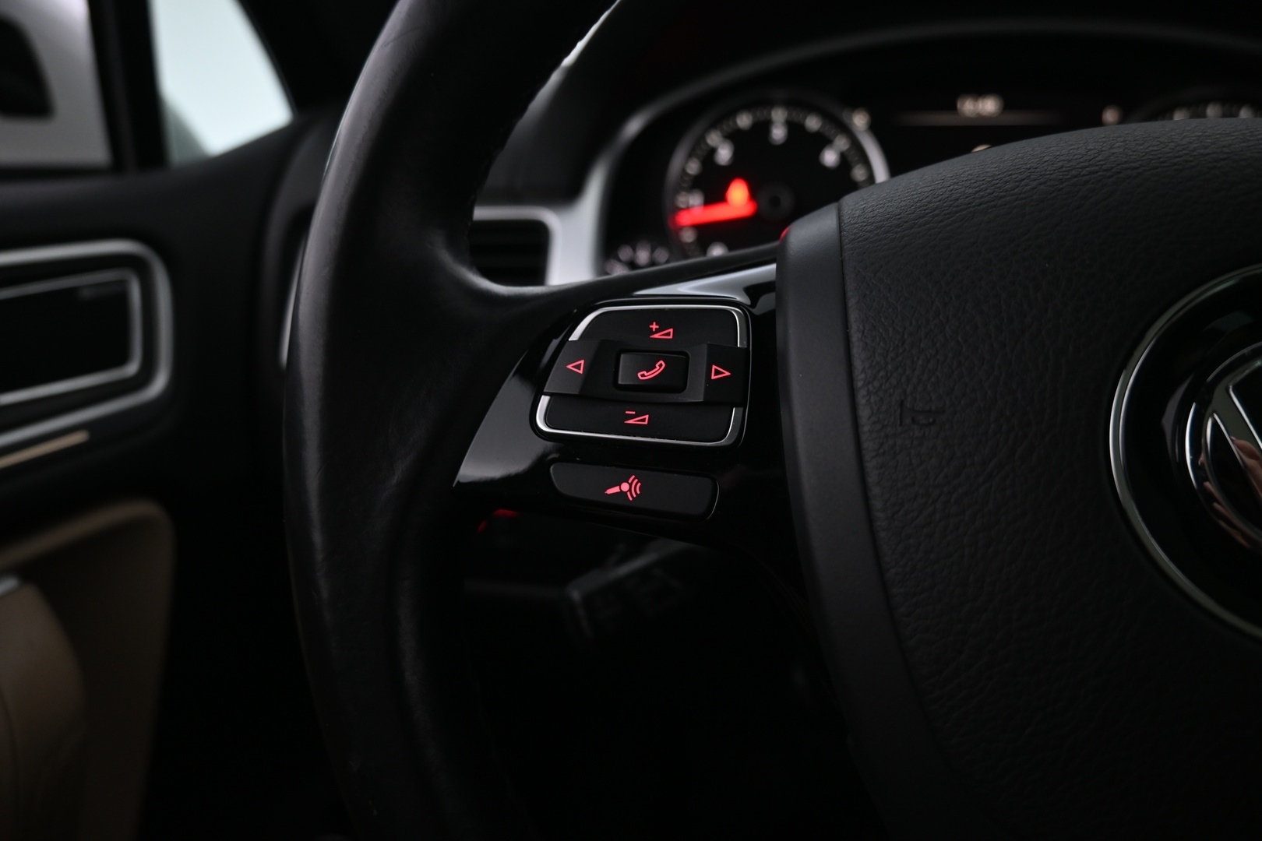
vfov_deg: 53.1
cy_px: 420
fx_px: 841
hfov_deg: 73.7
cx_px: 631
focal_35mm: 24
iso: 720
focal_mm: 16
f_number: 3.5
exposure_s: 1/25
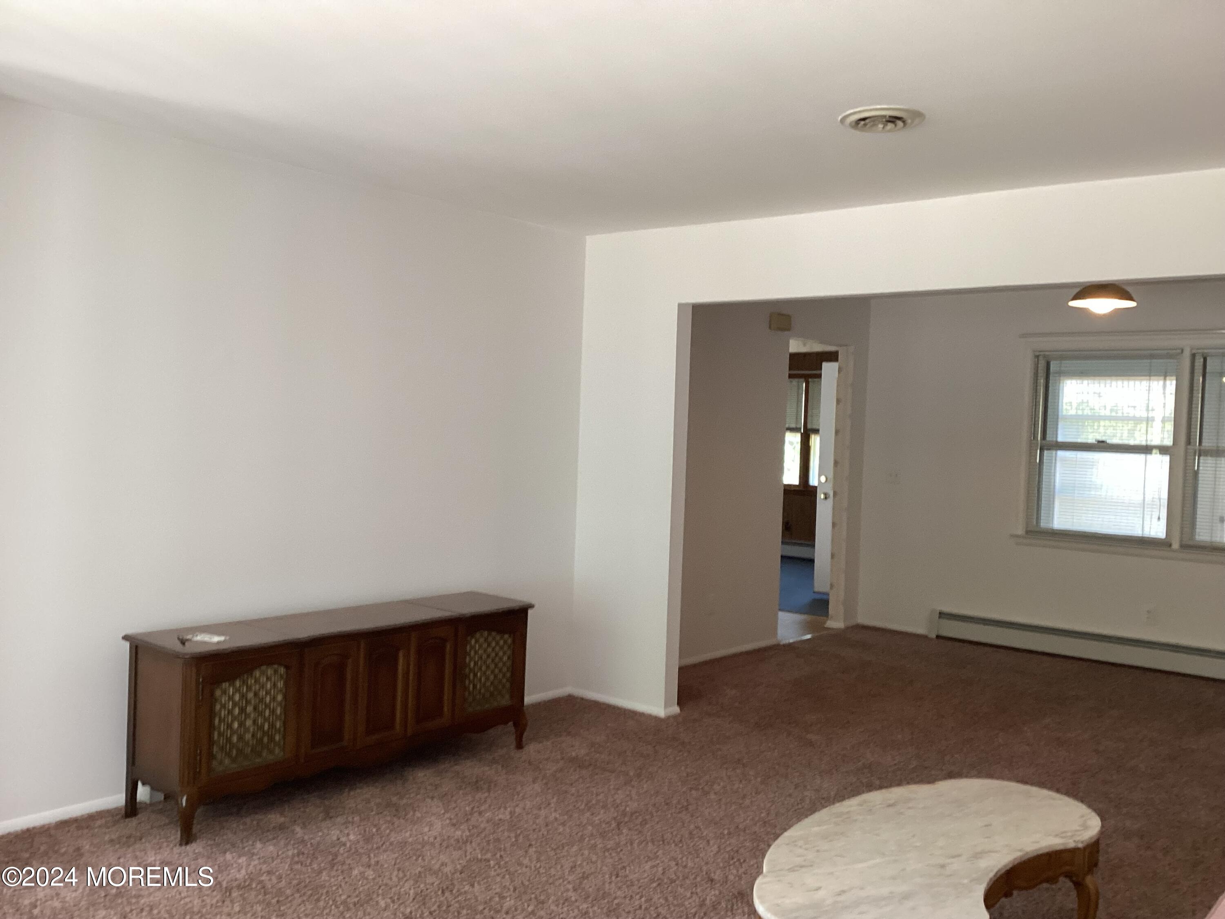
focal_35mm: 31
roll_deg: -2.1
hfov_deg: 58.4
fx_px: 1097
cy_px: 460
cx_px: 612
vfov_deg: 45.4
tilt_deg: -5.3
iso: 125
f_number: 2.4
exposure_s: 1/50
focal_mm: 3.3
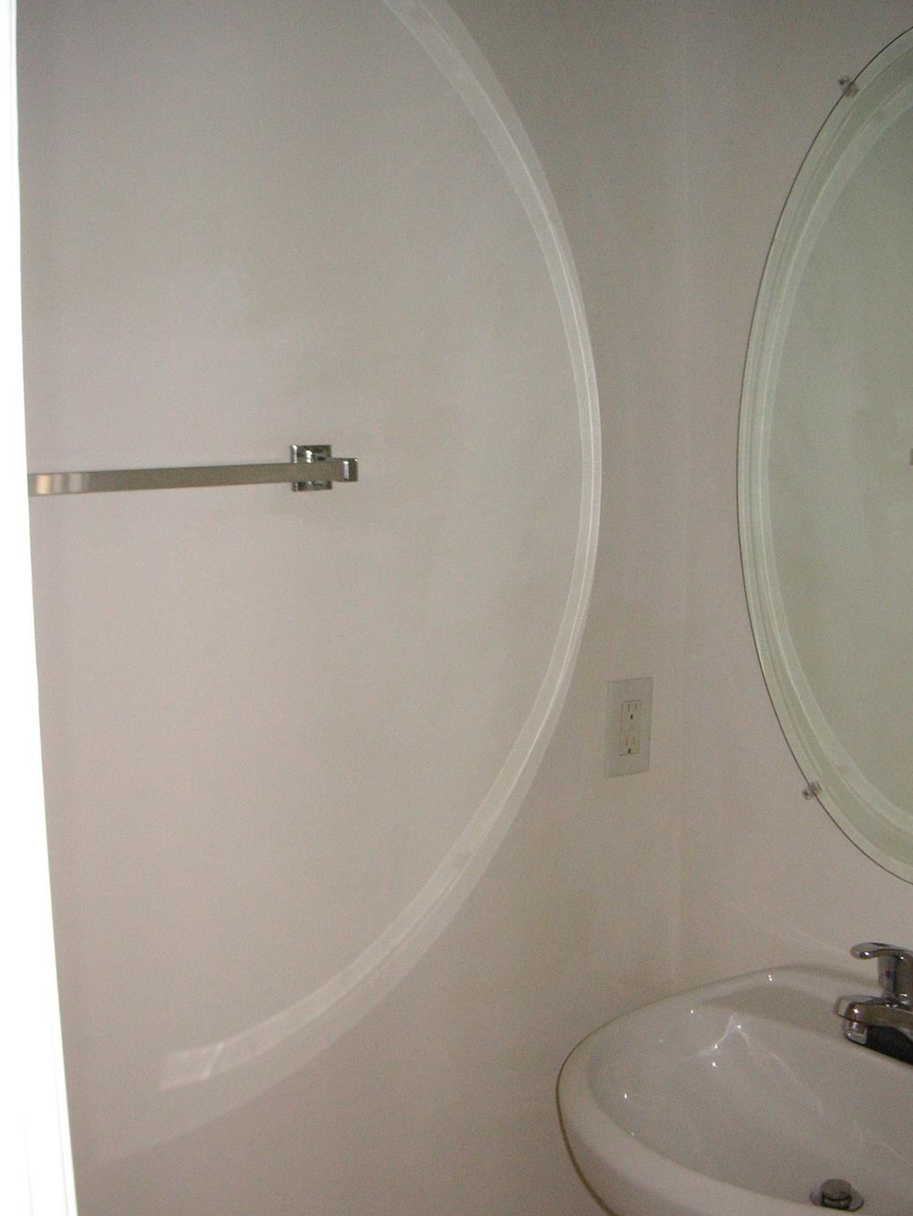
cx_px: 451
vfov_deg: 45.7
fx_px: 1441
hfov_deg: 35.1
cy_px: 641
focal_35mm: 41
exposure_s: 1/45
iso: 160
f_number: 2.8
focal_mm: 6.1
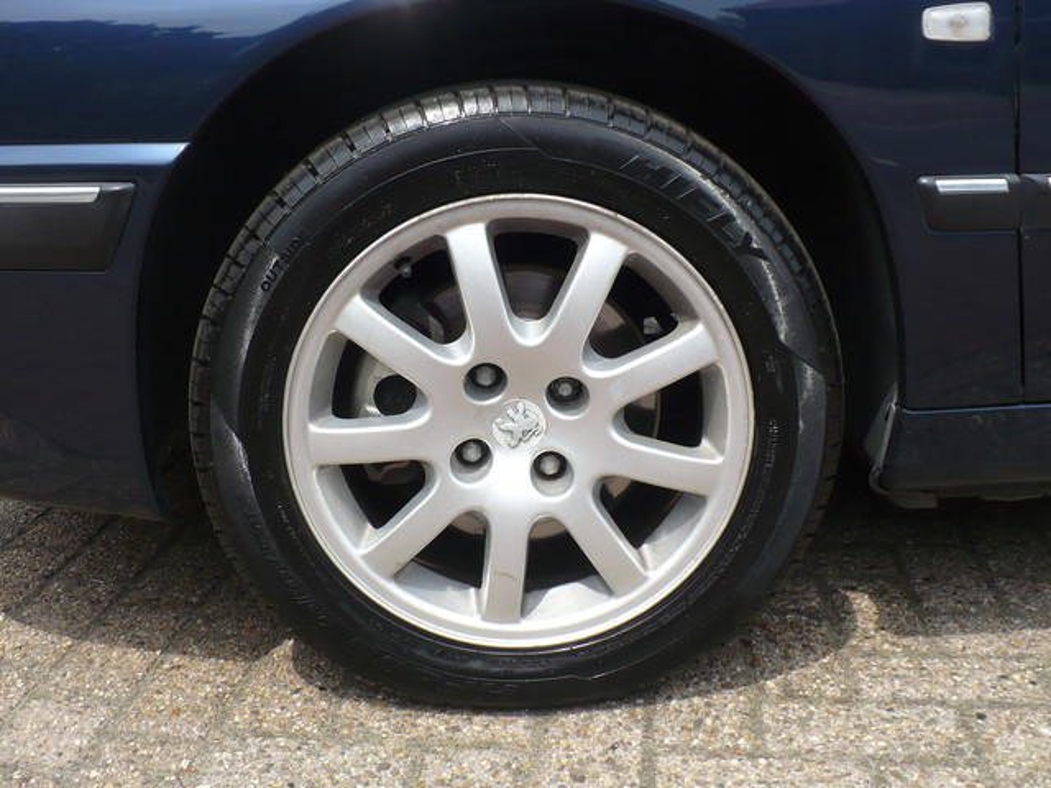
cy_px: 394
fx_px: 1245
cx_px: 526
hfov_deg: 45.8
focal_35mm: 41
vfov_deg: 35.1
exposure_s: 1/640
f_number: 2.8
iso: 100
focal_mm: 6.1
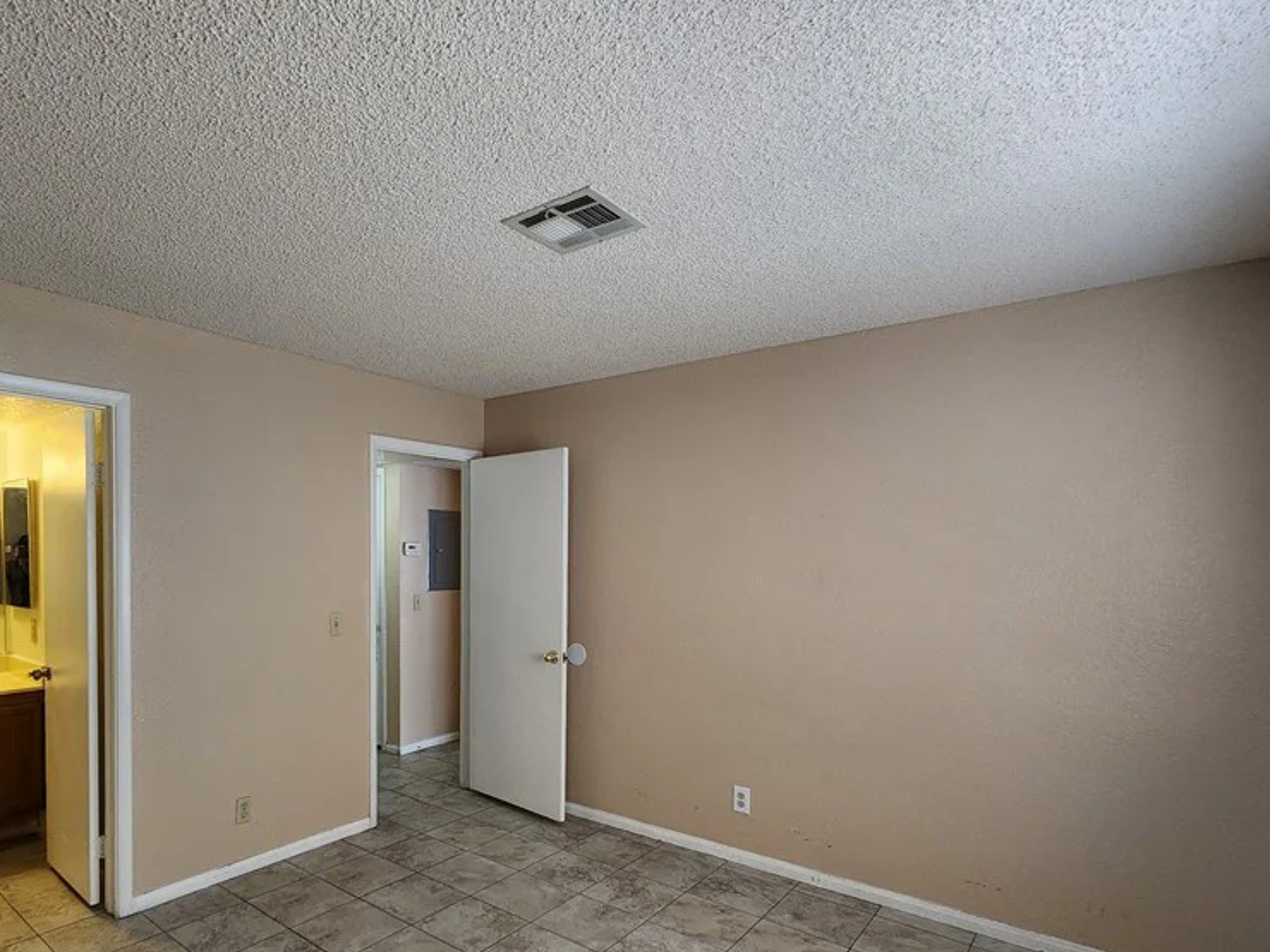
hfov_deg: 86.6
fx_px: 660
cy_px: 573
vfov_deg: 70.8
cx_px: 503
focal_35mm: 18
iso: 200
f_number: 2.2
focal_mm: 2.2
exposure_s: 1/60
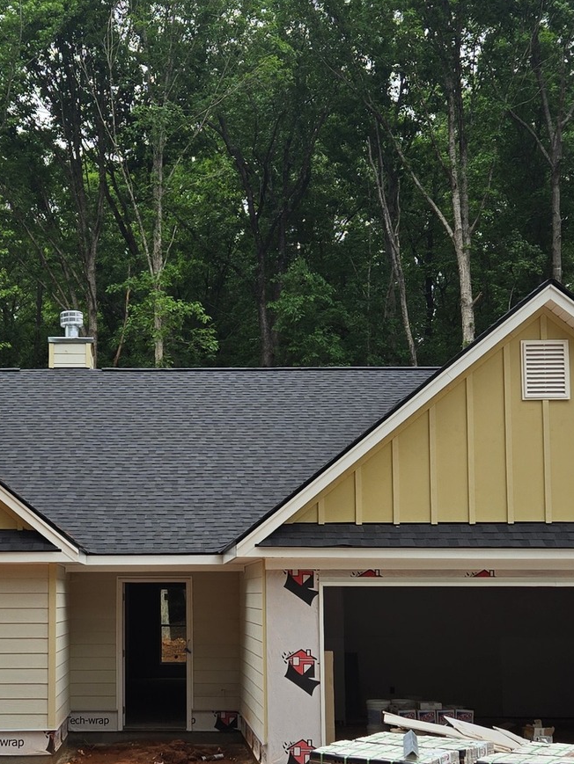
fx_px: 1348
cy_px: 466
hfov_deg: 23.7
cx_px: 132
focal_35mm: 61
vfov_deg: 31.6
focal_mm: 5.4
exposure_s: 1/709
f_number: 1.8
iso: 25
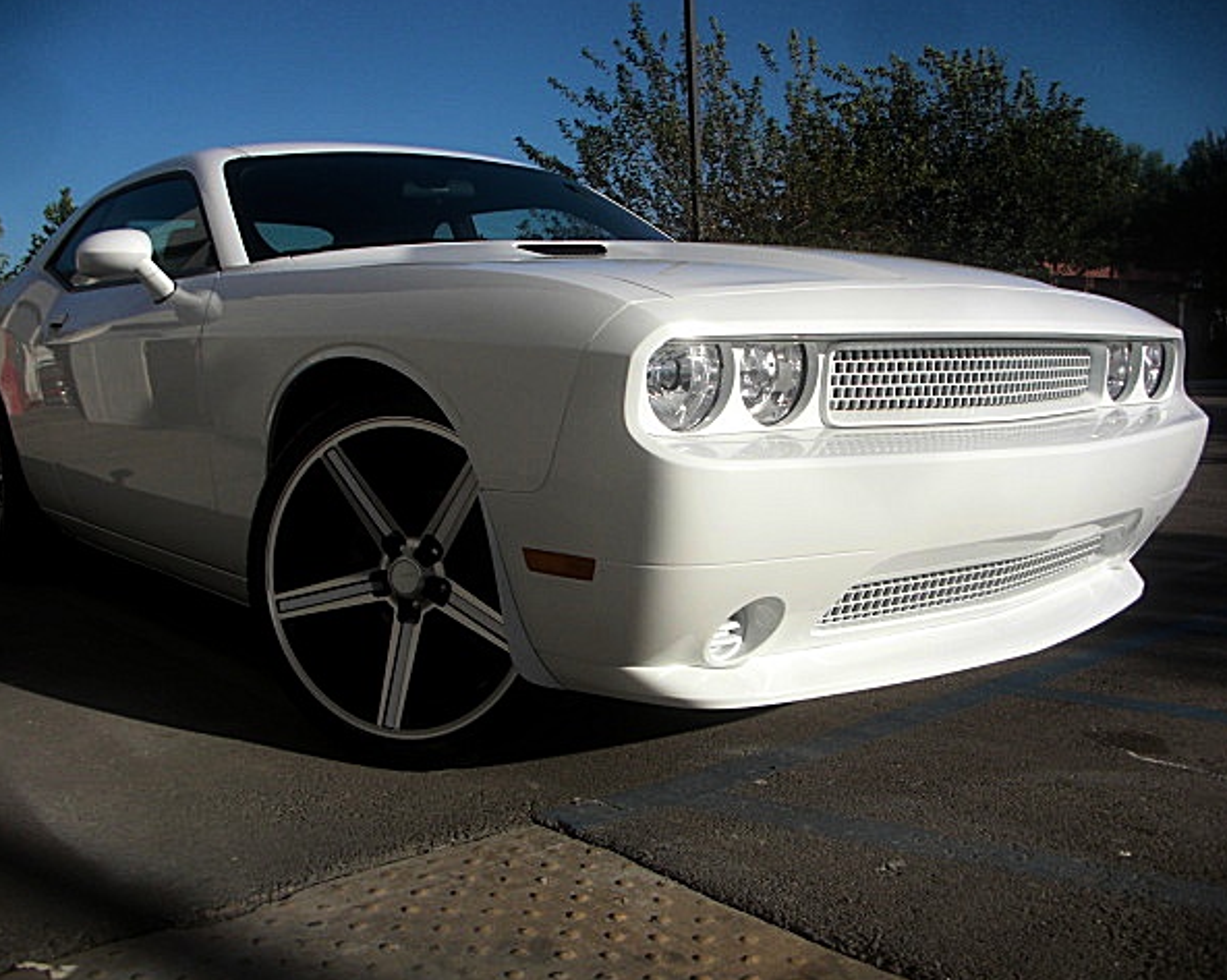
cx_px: 593
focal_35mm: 38
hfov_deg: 48.0
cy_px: 491
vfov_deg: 39.1
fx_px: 1379
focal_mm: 6.3
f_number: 7.9
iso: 50
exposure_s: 1/200
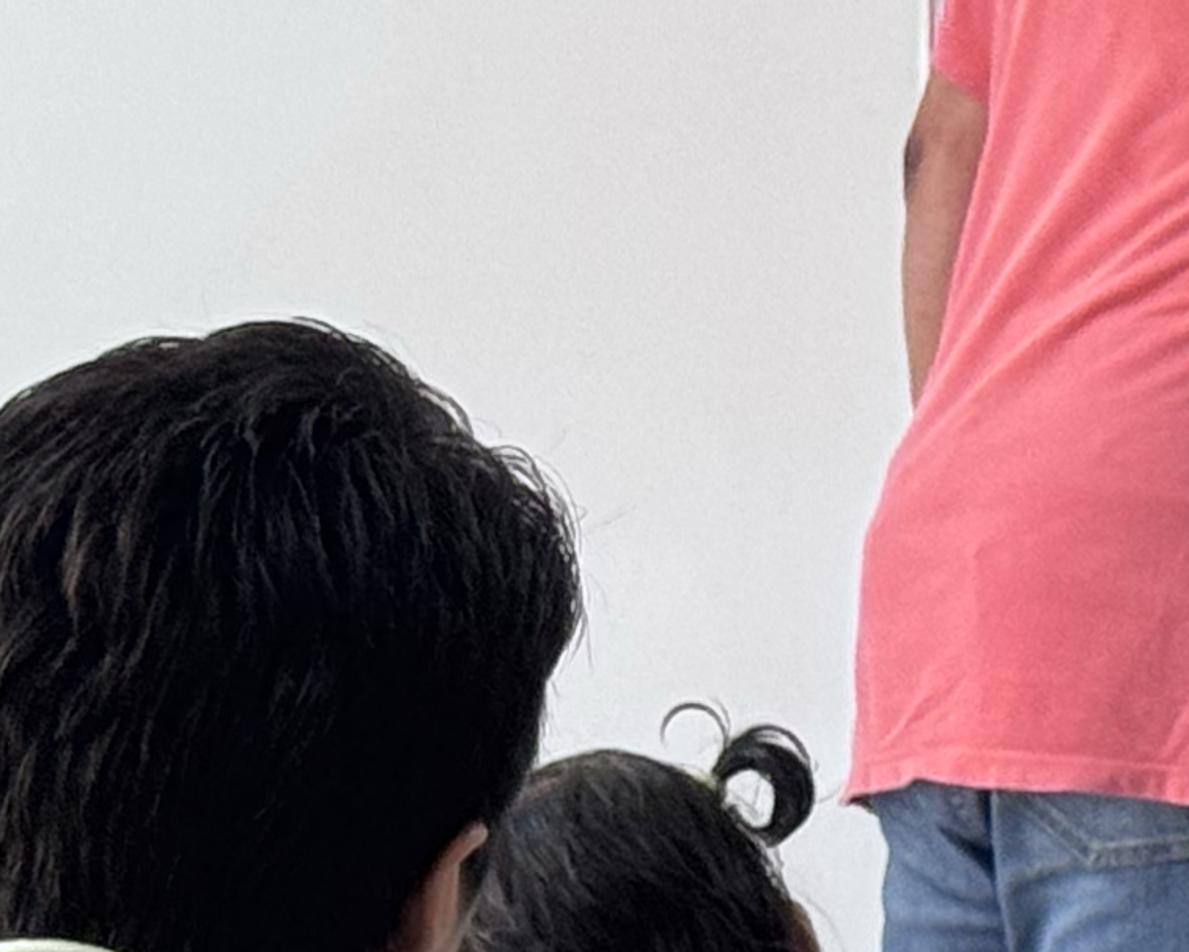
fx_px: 8799
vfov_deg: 6.2
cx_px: 1467
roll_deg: +0.2
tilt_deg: -4.9
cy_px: 330
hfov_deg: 7.7
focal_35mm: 250
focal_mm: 6.76
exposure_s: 1/50
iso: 125
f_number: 1.78
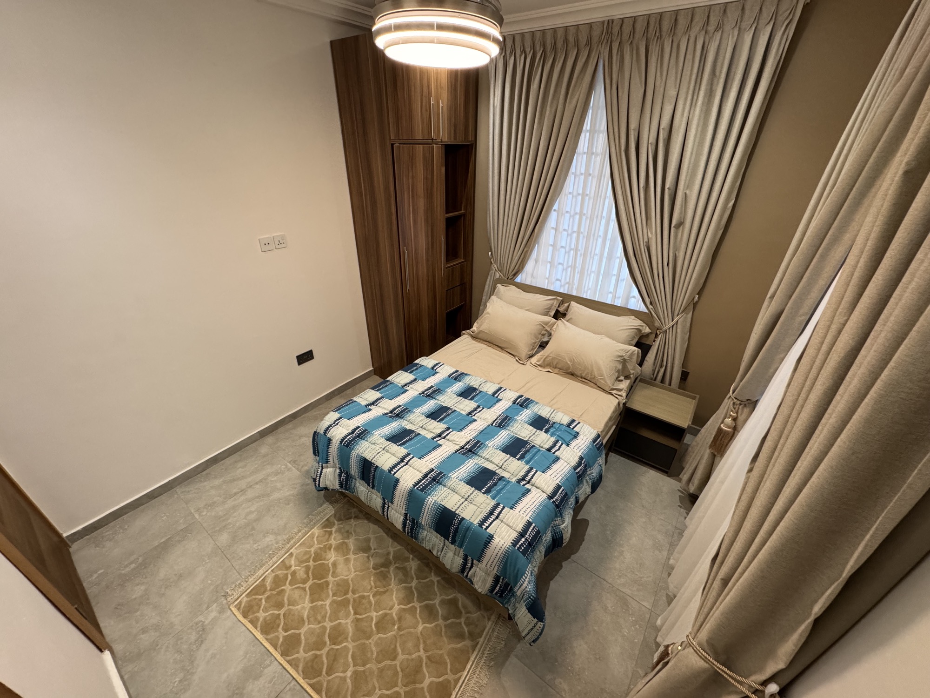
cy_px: 349
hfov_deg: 102.1
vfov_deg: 85.7
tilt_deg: -29.6
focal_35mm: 14
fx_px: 376
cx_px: 465
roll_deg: -2.2
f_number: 2.2
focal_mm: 2.22
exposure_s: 1/98
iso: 320
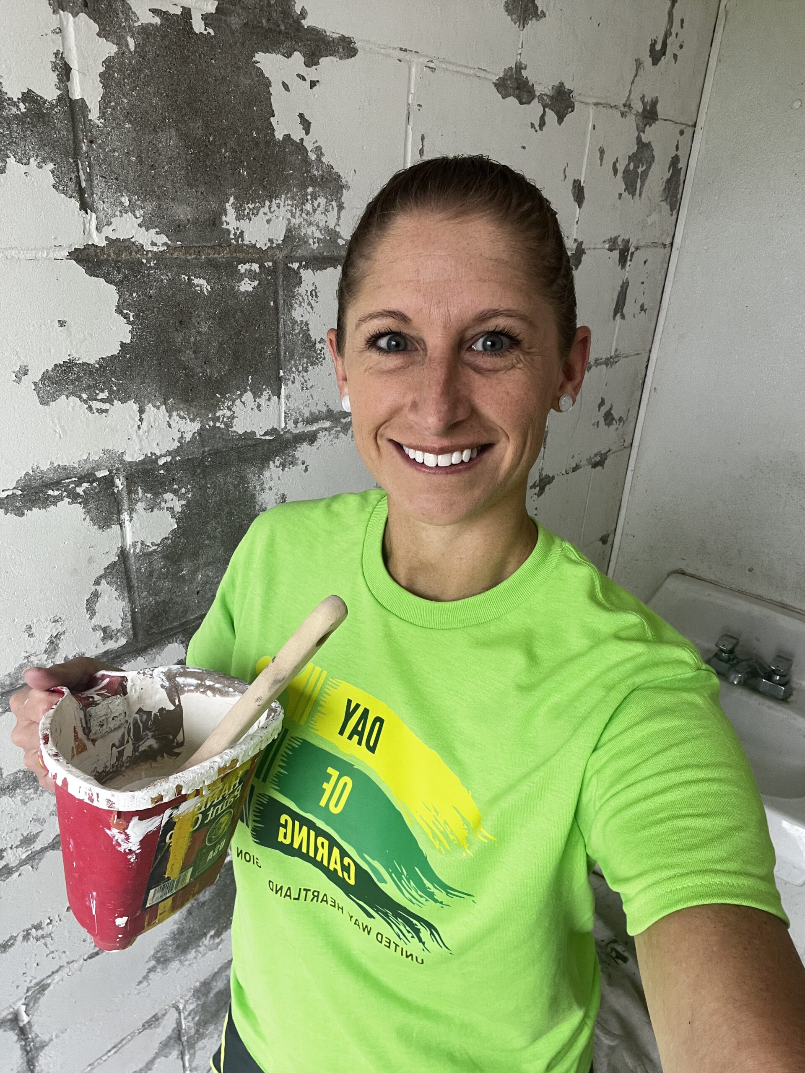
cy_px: 536
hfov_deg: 58.9
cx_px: 402
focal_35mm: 23
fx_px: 713
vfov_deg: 73.9
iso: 125
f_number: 2.2
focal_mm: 2.71
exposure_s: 1/60
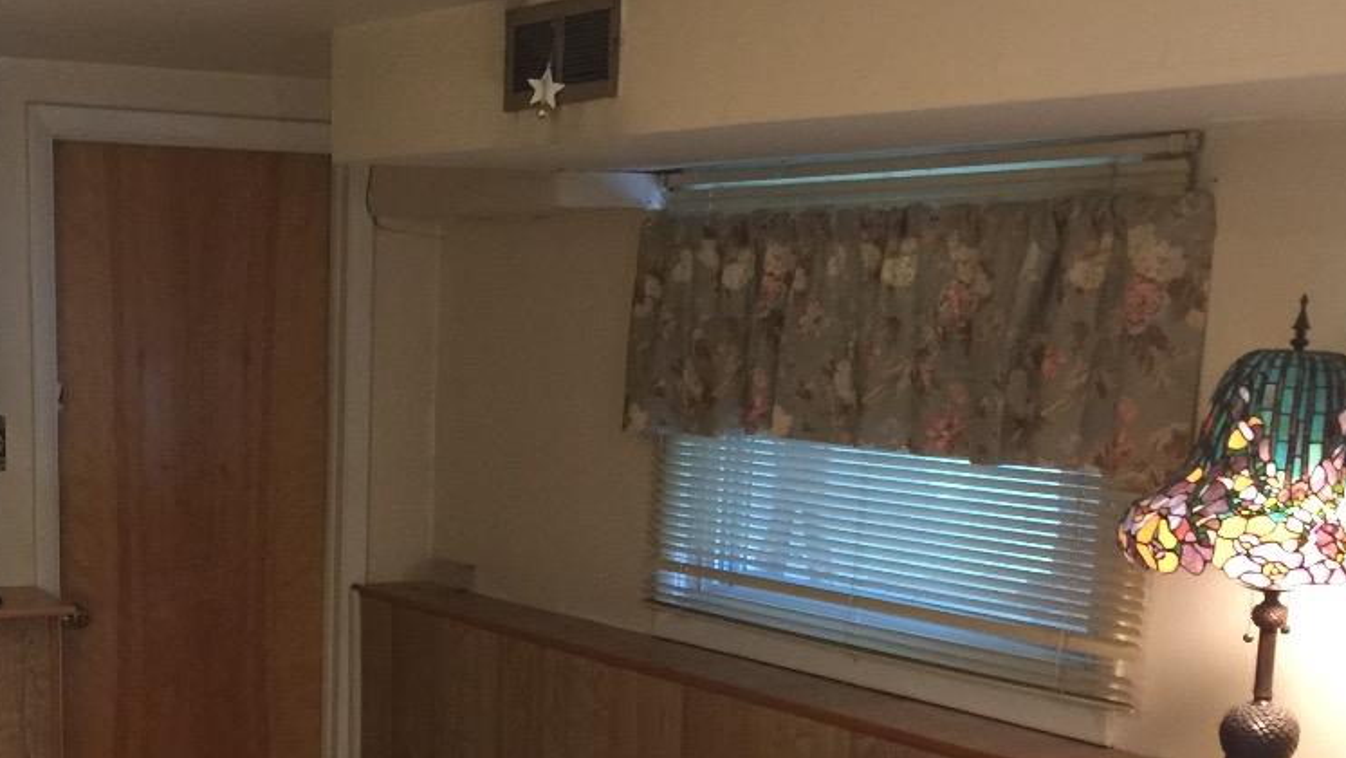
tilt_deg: -13.0
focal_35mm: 61
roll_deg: -2.6
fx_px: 2178
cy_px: 825
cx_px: 334
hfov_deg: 33.6
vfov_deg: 19.0
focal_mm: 4.15
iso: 80
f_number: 2.2
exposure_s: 1/4
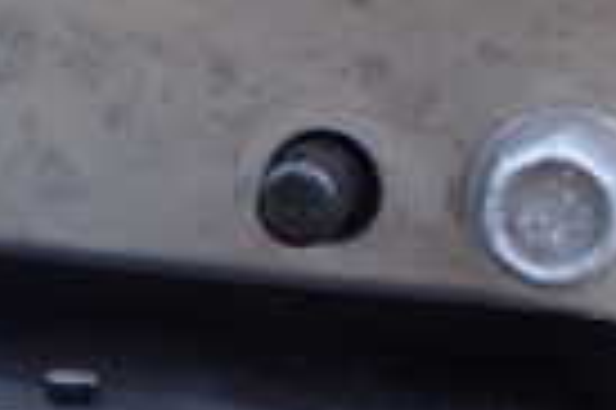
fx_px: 2341
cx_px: 144
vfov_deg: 9.6
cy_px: 649
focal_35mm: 137
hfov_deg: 14.9
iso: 100
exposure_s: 1/200
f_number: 2.3
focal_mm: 5.4
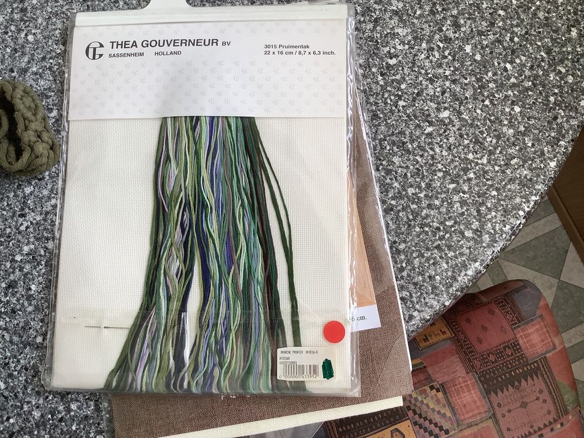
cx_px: 292
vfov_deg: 45.4
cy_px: 219
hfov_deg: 58.4
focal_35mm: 31
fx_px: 523
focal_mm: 3.3
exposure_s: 1/120
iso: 50
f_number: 2.4
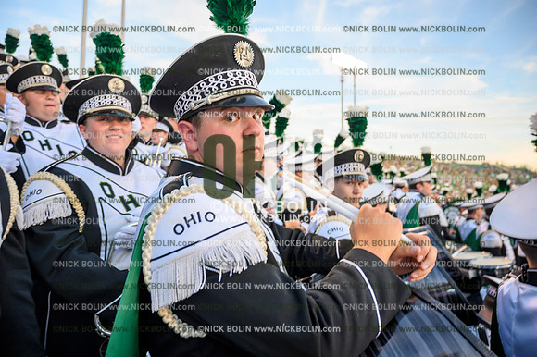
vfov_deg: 53.1
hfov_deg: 73.8
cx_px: 268
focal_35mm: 24
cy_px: 178
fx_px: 358
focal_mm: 24
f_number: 4
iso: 100
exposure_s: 1/50
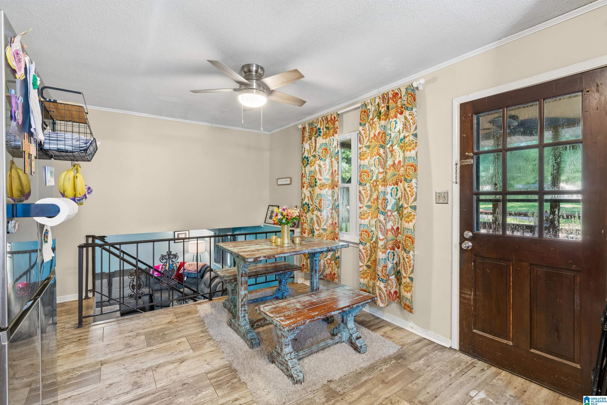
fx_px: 270
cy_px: 202
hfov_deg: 96.7
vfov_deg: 73.7
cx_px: 304
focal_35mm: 16
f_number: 13
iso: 400
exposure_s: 1
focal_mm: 16
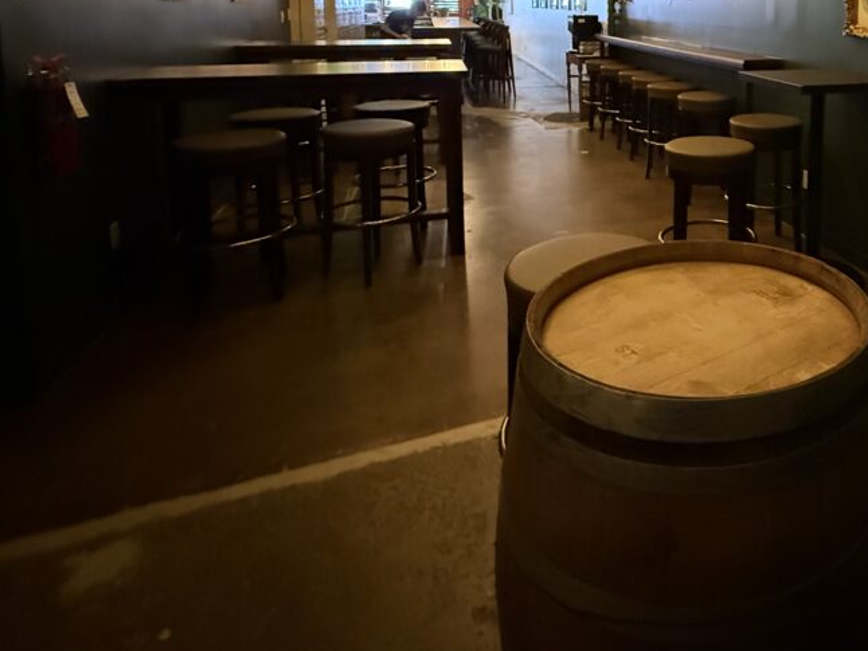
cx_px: 720
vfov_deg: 47.9
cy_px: 71
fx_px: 652
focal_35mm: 26
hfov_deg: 60.6
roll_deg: -0.6
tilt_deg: -5.0
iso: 1600
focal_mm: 2.22
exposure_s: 1/40
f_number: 2.2
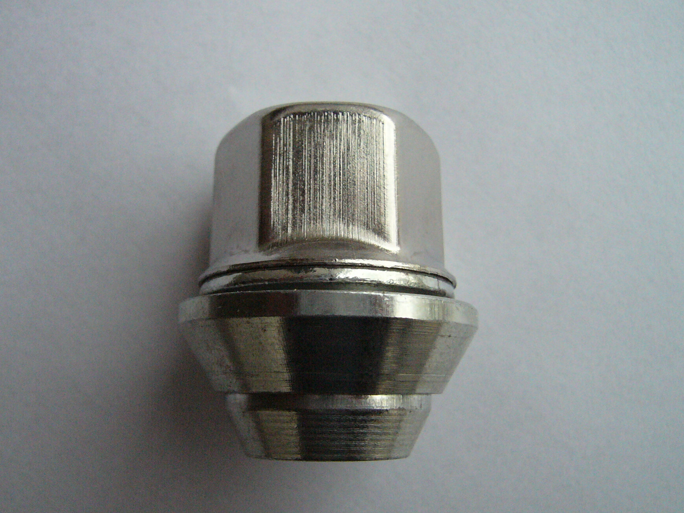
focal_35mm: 37
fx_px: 731
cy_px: 249
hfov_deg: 50.1
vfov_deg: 38.7
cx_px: 340
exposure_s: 1/200
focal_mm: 5.8
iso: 400
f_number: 5.6
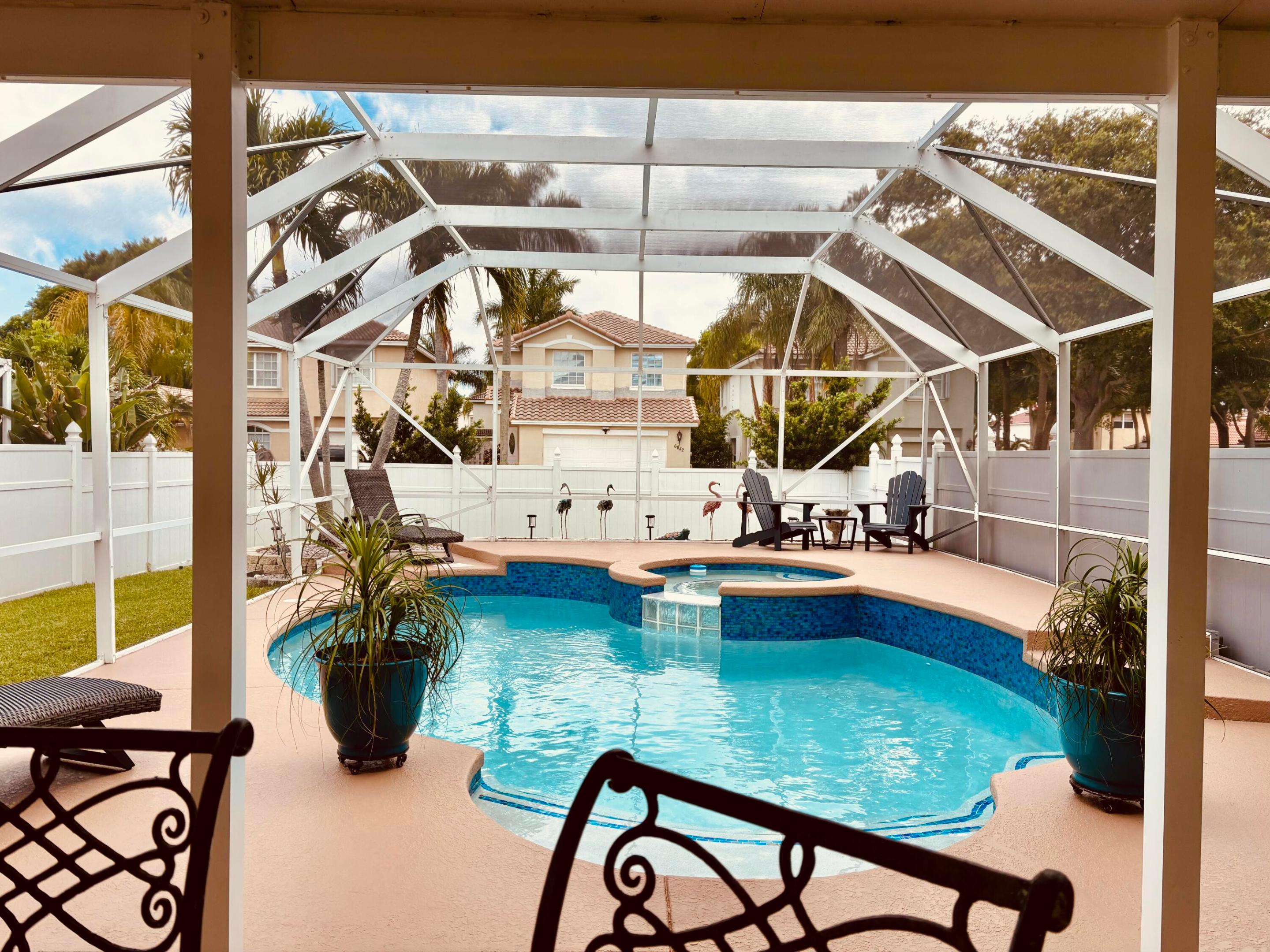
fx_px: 954
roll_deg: -0.7
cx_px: 635
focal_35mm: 26
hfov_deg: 67.3
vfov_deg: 53.1
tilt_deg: -1.9
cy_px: 476
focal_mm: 5.96
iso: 50
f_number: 1.6
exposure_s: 1/1295
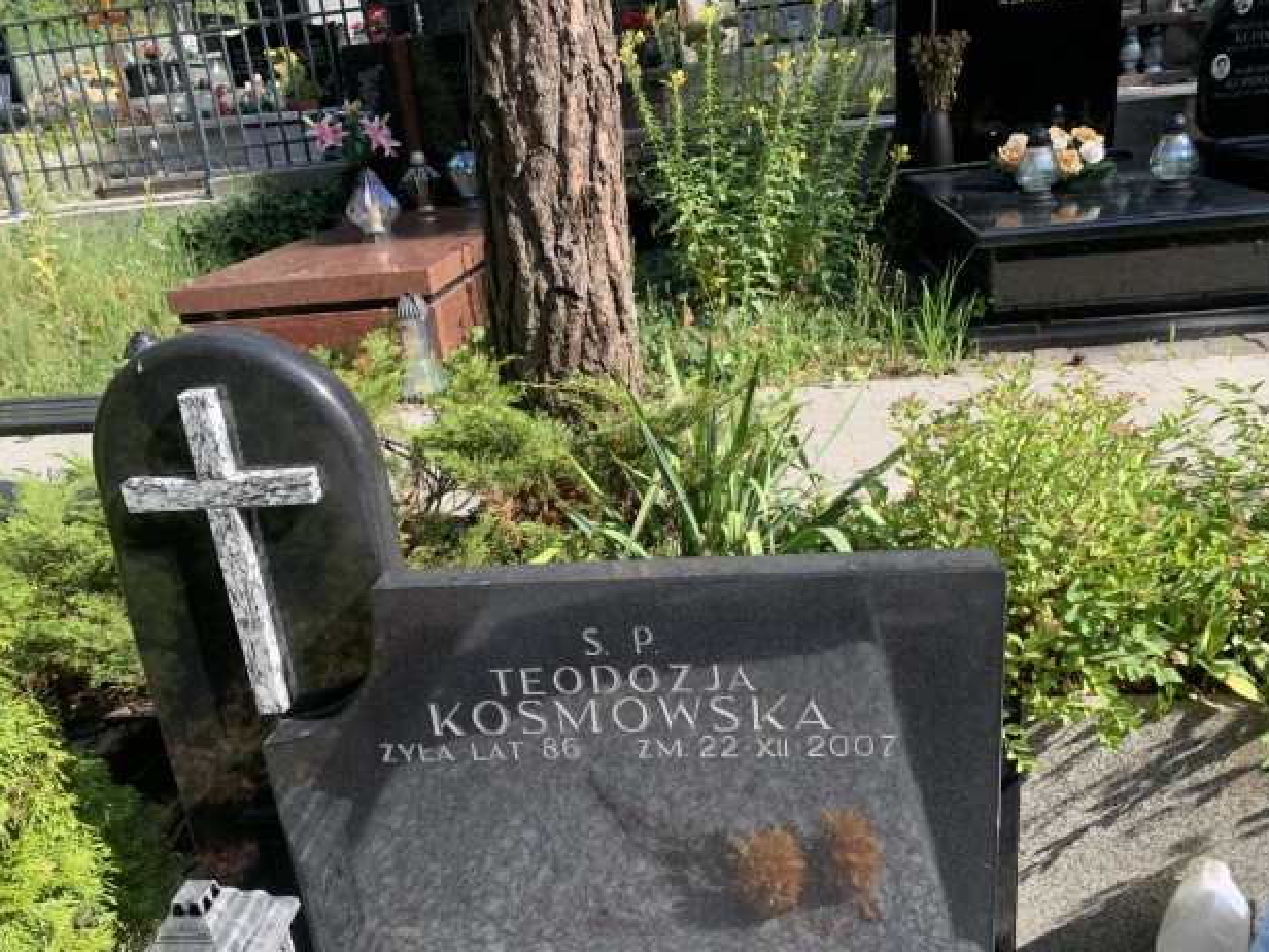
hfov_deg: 65.3
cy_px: 490
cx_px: 622
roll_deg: +4.8
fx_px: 990
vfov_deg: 51.3
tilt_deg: -18.8
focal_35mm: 27
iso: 25
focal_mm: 4.25
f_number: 1.8
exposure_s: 1/597
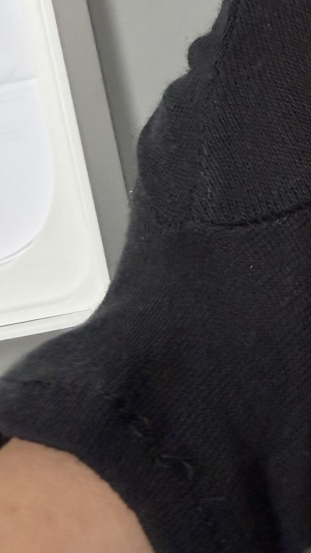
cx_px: 390
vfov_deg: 40.2
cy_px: 140
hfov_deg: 21.9
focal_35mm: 50
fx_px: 733
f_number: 2.2
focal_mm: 2.22
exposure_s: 1/113
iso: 320
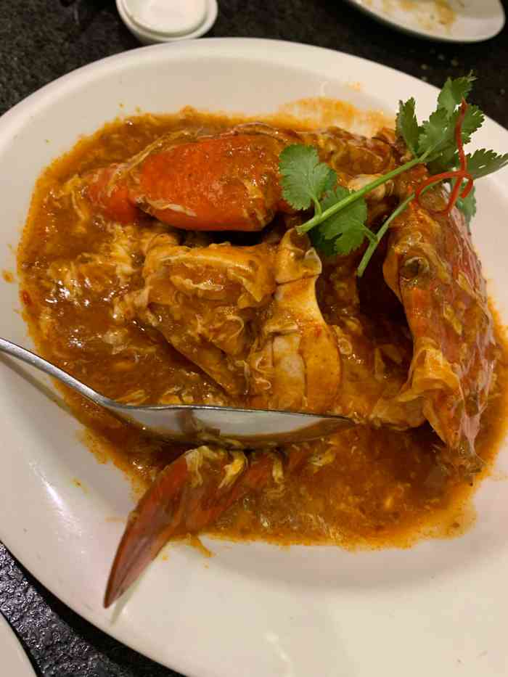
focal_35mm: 26
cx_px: 254
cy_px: 338
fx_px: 509
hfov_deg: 53.1
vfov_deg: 67.3
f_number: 1.8
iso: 250
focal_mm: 4.25
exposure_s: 1/50
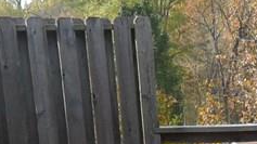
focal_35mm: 127
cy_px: 292
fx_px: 865
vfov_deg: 9.0
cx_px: 291
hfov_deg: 16.3
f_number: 3.5
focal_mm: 4.9
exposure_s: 1/350
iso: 100
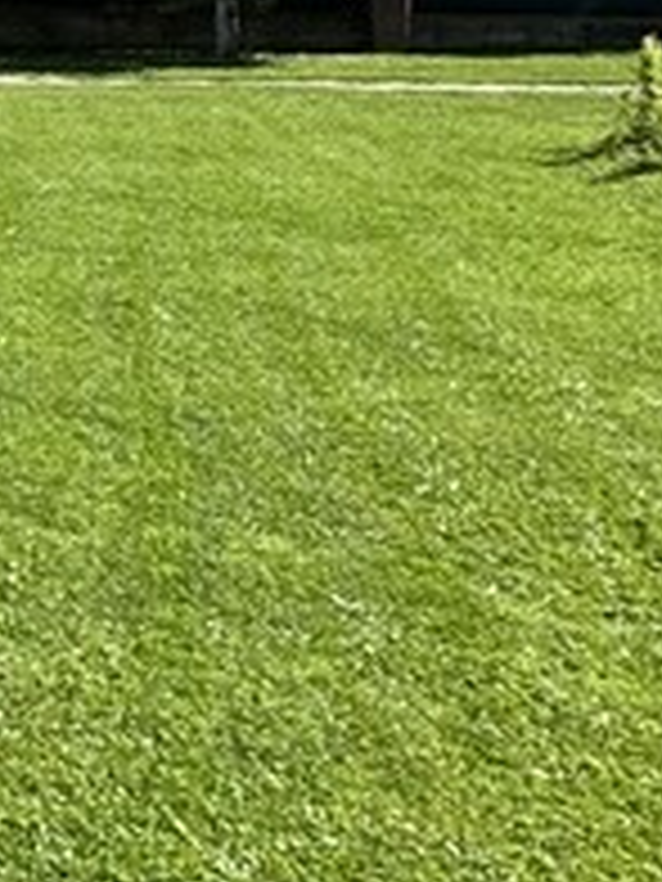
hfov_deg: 14.0
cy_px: -86
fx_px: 1861
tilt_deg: -0.3
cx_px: -923
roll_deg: +0.5
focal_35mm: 73
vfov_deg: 24.8
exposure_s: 1/944
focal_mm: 2.22
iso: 40
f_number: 2.2
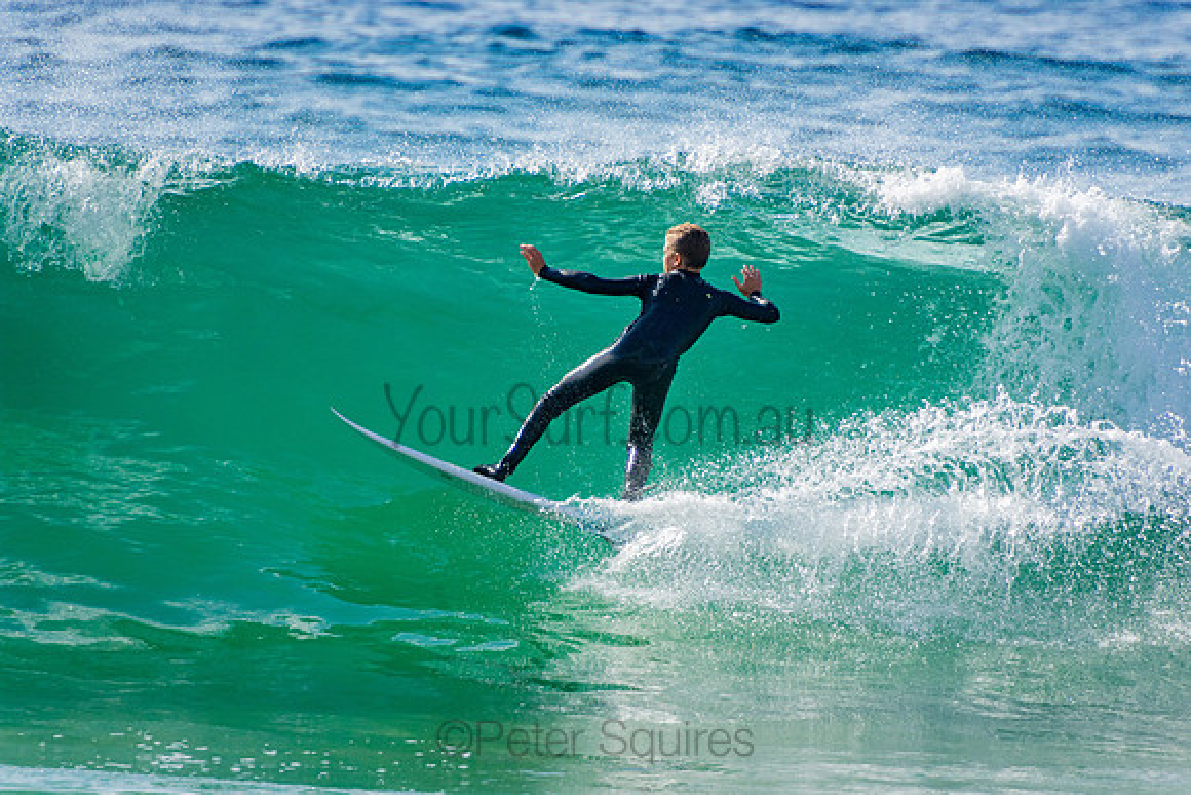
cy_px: 398
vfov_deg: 2.3
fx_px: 19854
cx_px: 596
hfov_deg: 3.4
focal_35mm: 600
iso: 360
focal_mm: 400
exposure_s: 1/2000
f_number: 5.6
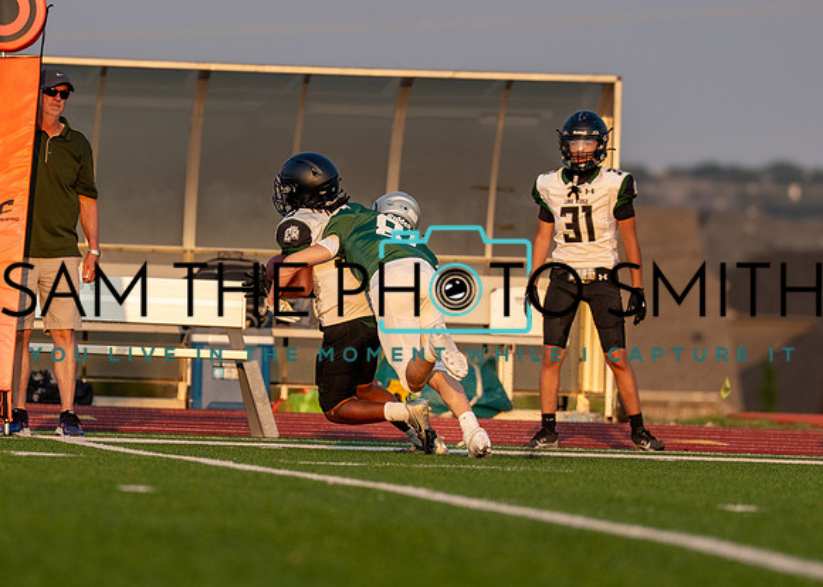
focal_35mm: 483
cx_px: 381
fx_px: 11284
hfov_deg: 4.2
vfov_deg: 3.0
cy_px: 304
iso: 400
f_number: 2.8
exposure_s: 1/2500
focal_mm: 200
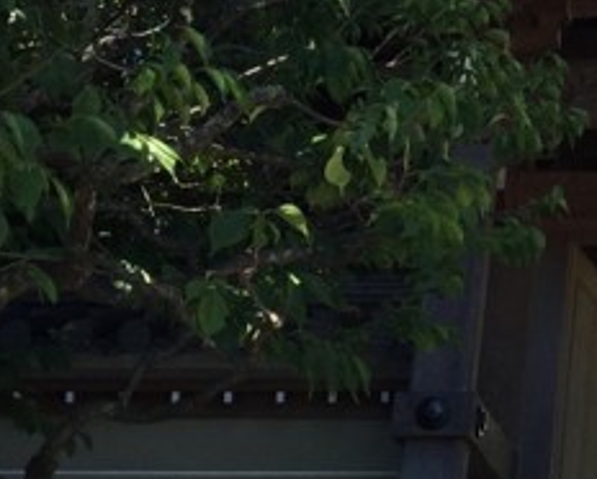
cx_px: 937
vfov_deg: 12.0
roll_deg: -1.7
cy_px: -144
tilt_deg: +27.0
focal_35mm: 125
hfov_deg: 14.2
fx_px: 2210
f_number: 2.2
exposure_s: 1/565
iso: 32
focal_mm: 4.15
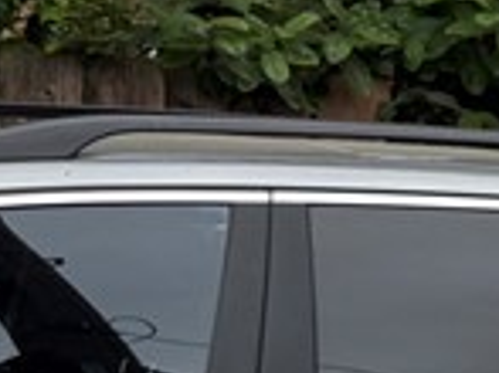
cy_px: 502
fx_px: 2405
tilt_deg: -5.7
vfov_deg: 8.7
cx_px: 1657
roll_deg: -5.3
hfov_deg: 8.9
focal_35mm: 167
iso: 100
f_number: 1.78
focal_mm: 6.76
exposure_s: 1/1770
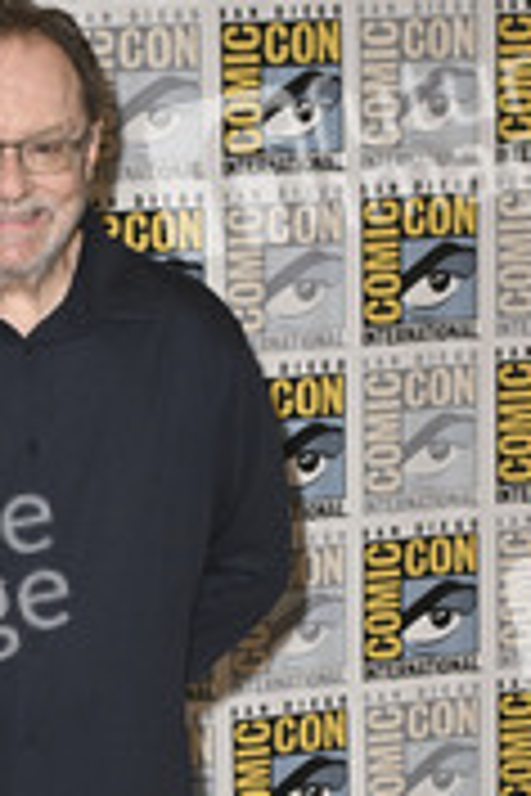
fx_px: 2345
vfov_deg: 18.7
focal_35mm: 106
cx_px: -32
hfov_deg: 12.7
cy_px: 827
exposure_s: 1/250
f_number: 5.6
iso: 2500
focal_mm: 47
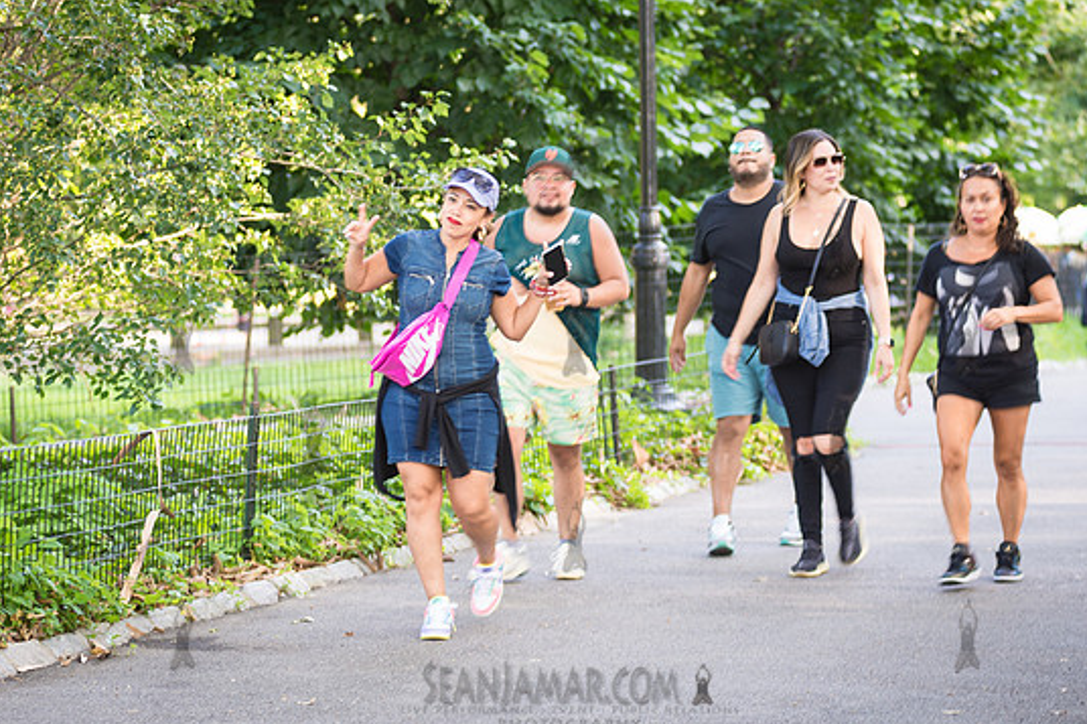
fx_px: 4045
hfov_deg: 15.3
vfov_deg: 10.2
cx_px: 435
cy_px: 361
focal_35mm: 134
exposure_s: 1/50
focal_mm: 100
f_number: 4
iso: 200
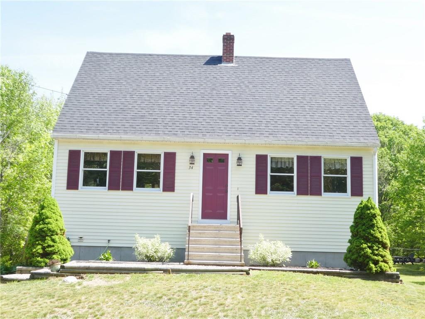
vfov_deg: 30.9
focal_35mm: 47
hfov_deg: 40.4
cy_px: 160
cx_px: 212
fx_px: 577
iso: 80
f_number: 5
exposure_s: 1/160
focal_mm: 8.4
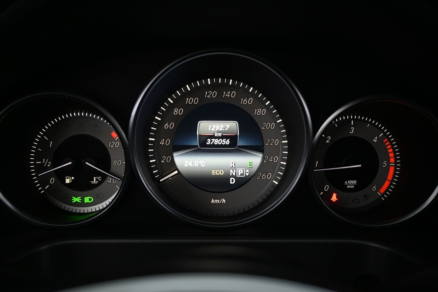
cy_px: 146
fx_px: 383
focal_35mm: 32
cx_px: 219
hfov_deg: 59.5
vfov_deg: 41.7
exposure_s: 1/30
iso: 1250
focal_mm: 21
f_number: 4
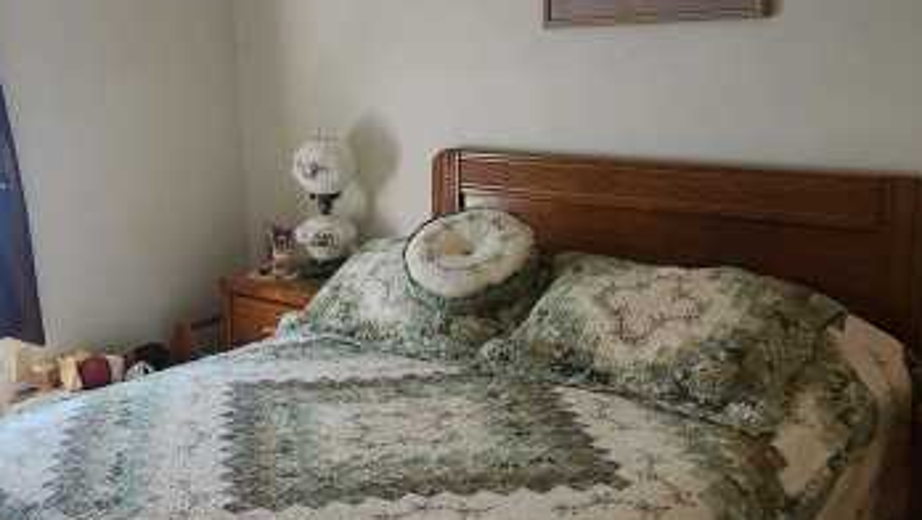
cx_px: 227
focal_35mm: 48
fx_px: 1174
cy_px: 281
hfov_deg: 41.6
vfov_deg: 24.9
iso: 500
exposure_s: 1/120
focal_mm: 5.4
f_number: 1.8
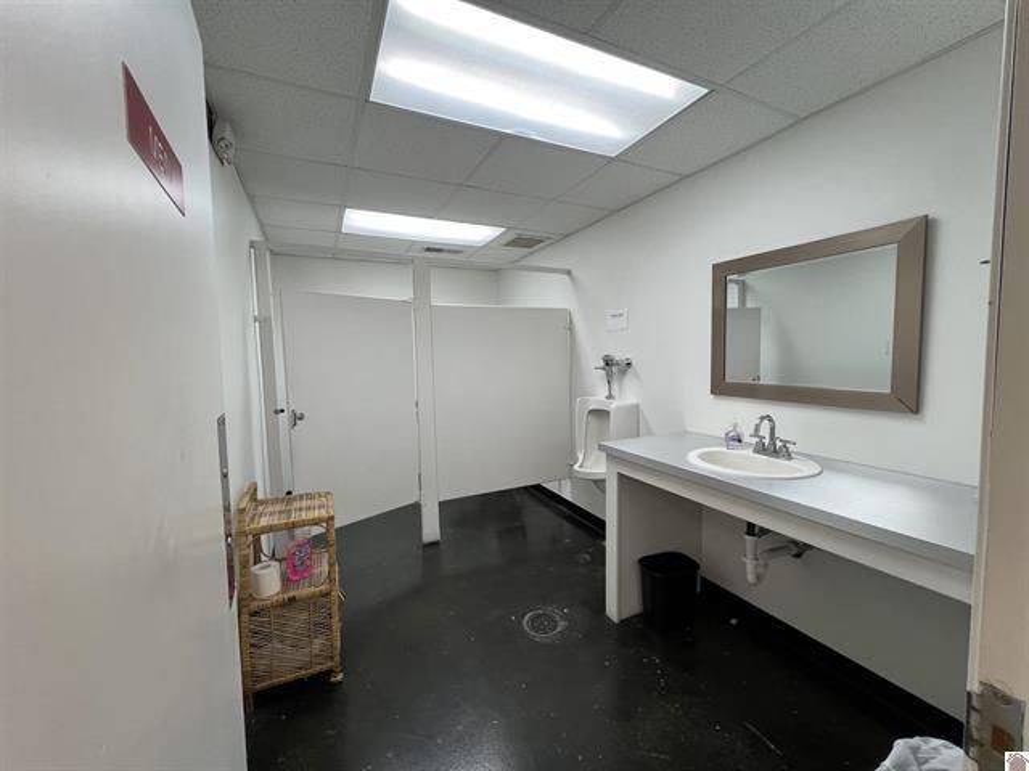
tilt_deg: -4.9
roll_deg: +1.3
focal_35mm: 13
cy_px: 386
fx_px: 386
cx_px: 514
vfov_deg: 89.9
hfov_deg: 106.2
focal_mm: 1.57
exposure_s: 1/120
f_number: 1.8
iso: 80
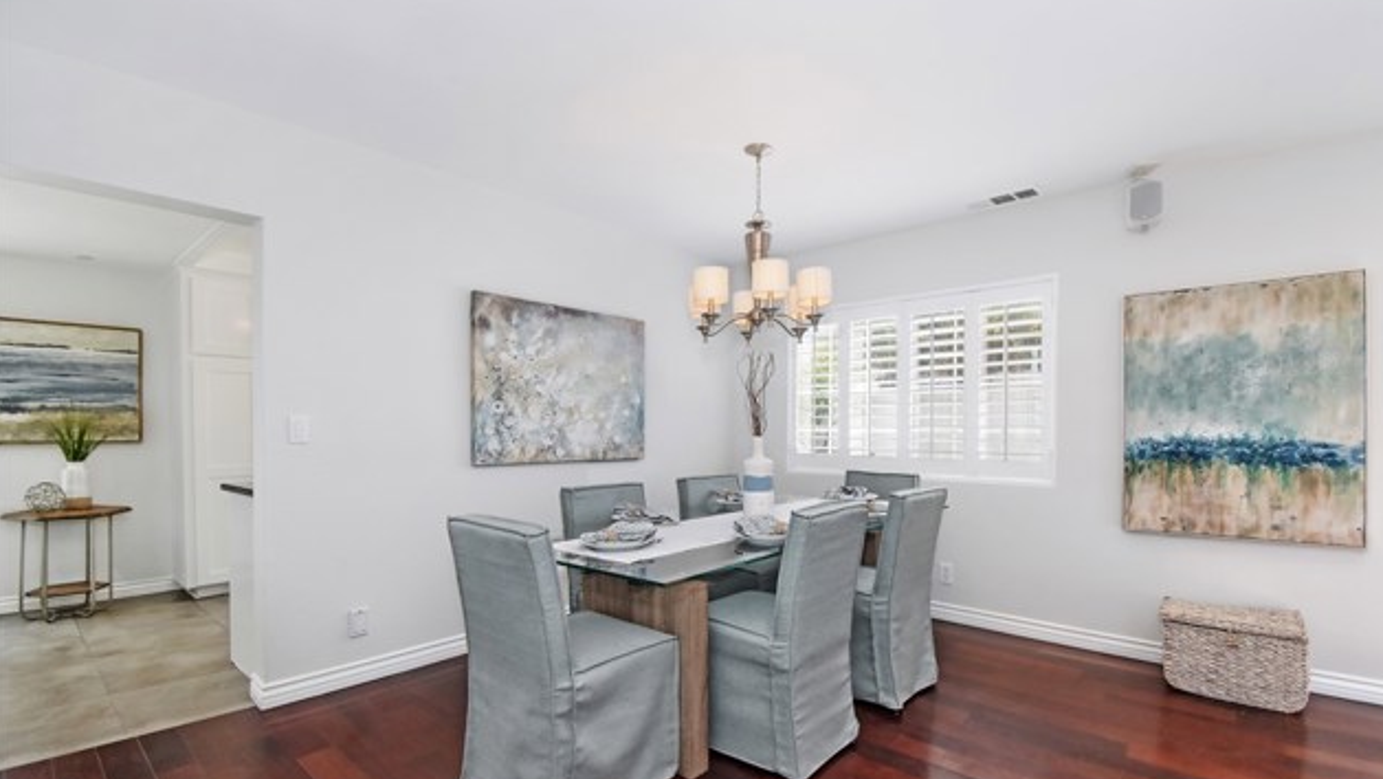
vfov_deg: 66.9
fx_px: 587
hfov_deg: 99.4
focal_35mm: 16
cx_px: 699
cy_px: 437
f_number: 8
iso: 1000
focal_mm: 10
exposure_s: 1/80
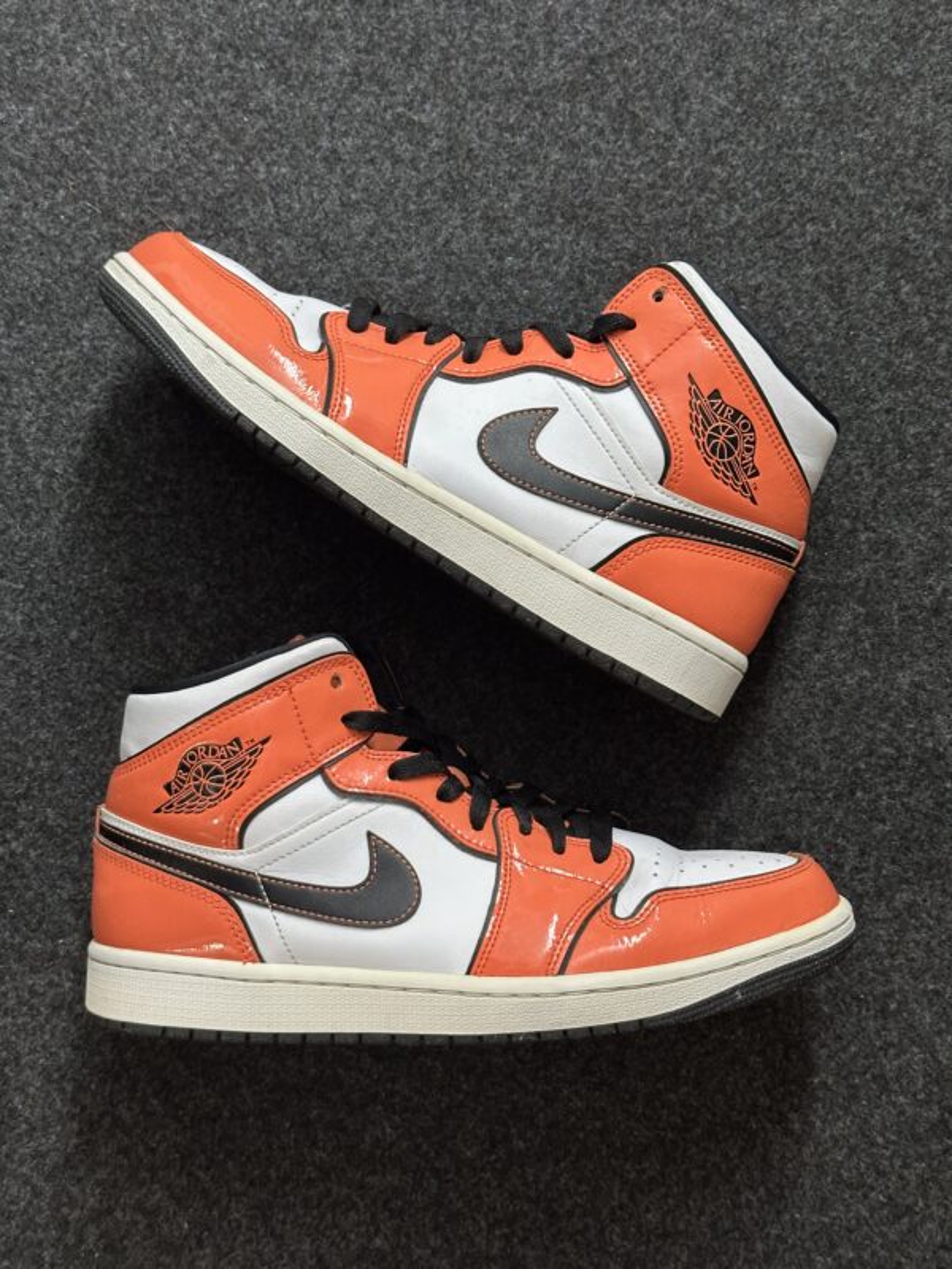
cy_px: 634
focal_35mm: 48
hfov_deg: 30.3
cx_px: 476
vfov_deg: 39.6
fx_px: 1759
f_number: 1.78
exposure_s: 1/34
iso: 200
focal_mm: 6.86
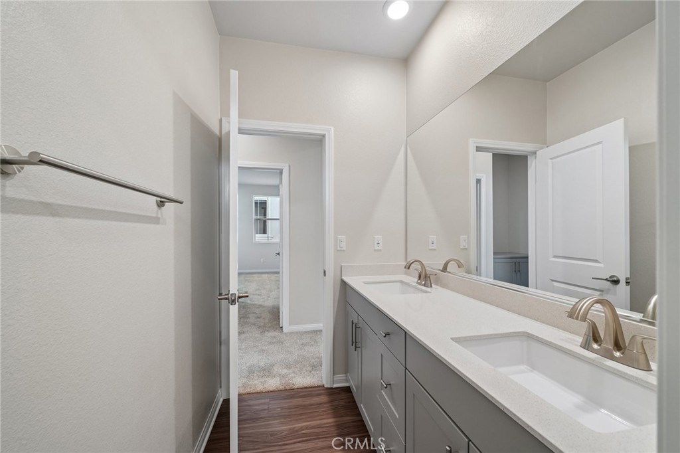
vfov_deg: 90.0
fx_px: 227
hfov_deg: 112.6
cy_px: 226
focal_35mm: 12
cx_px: 340
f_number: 8
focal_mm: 12
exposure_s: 1/20
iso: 400
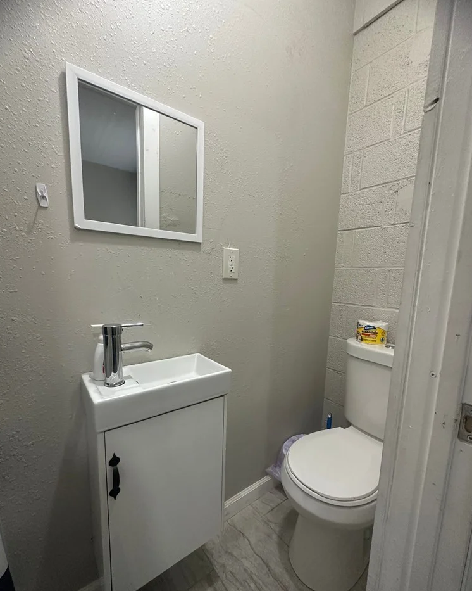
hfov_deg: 84.0
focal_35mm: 15
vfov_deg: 96.7
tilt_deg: -8.5
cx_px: 238
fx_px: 262
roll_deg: -1.5
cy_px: 314
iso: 400
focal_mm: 2.22
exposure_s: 1/60
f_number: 2.2
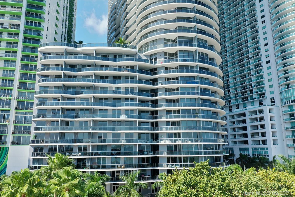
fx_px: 229
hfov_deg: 65.5
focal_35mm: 28
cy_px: 98
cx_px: 148
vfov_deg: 46.4
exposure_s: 1/240
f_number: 5
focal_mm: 10.26
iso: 100
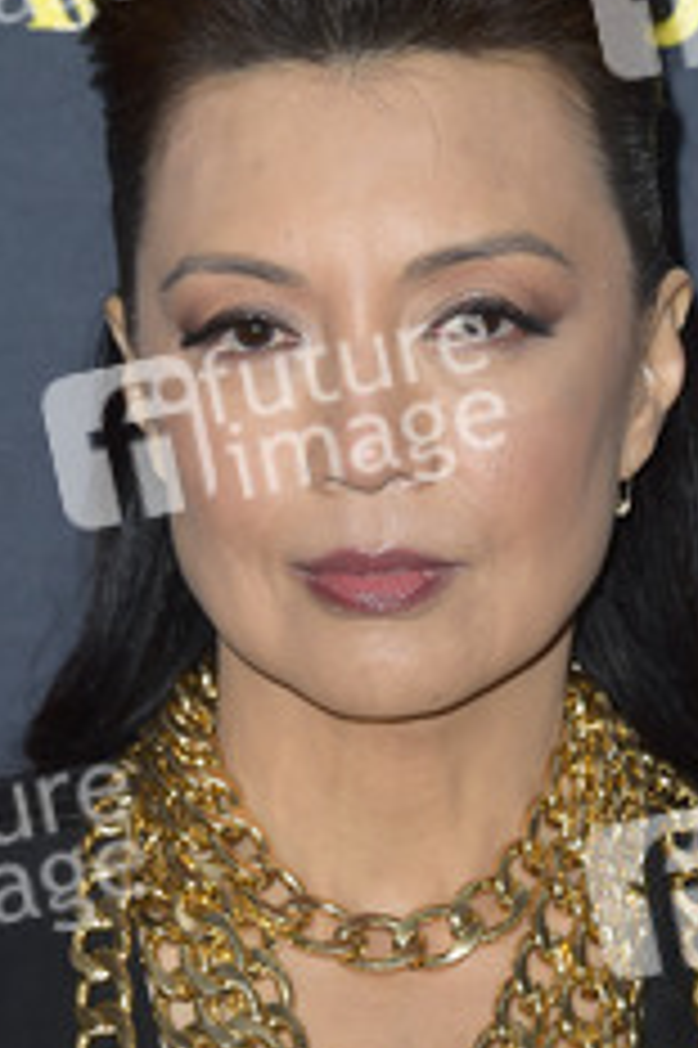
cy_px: 648
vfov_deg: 12.0
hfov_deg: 8.0
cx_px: 408
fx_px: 5009
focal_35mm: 172
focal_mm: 100
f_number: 6.3
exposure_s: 1/250
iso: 250
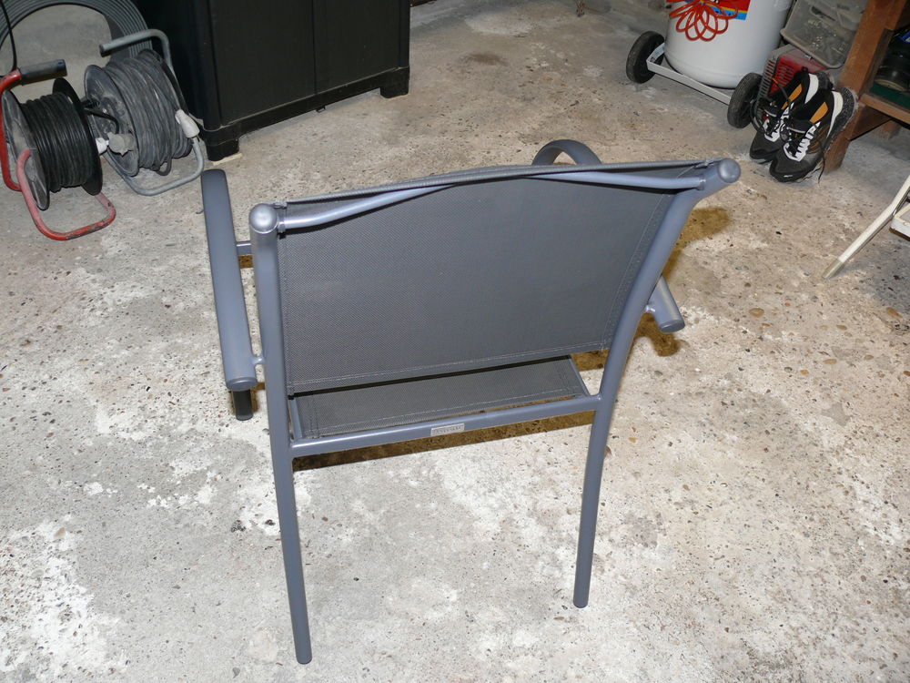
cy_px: 342
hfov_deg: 52.6
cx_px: 455
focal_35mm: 35
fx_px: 920
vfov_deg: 40.7
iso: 100
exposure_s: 1/30
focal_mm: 7.4
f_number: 2.8
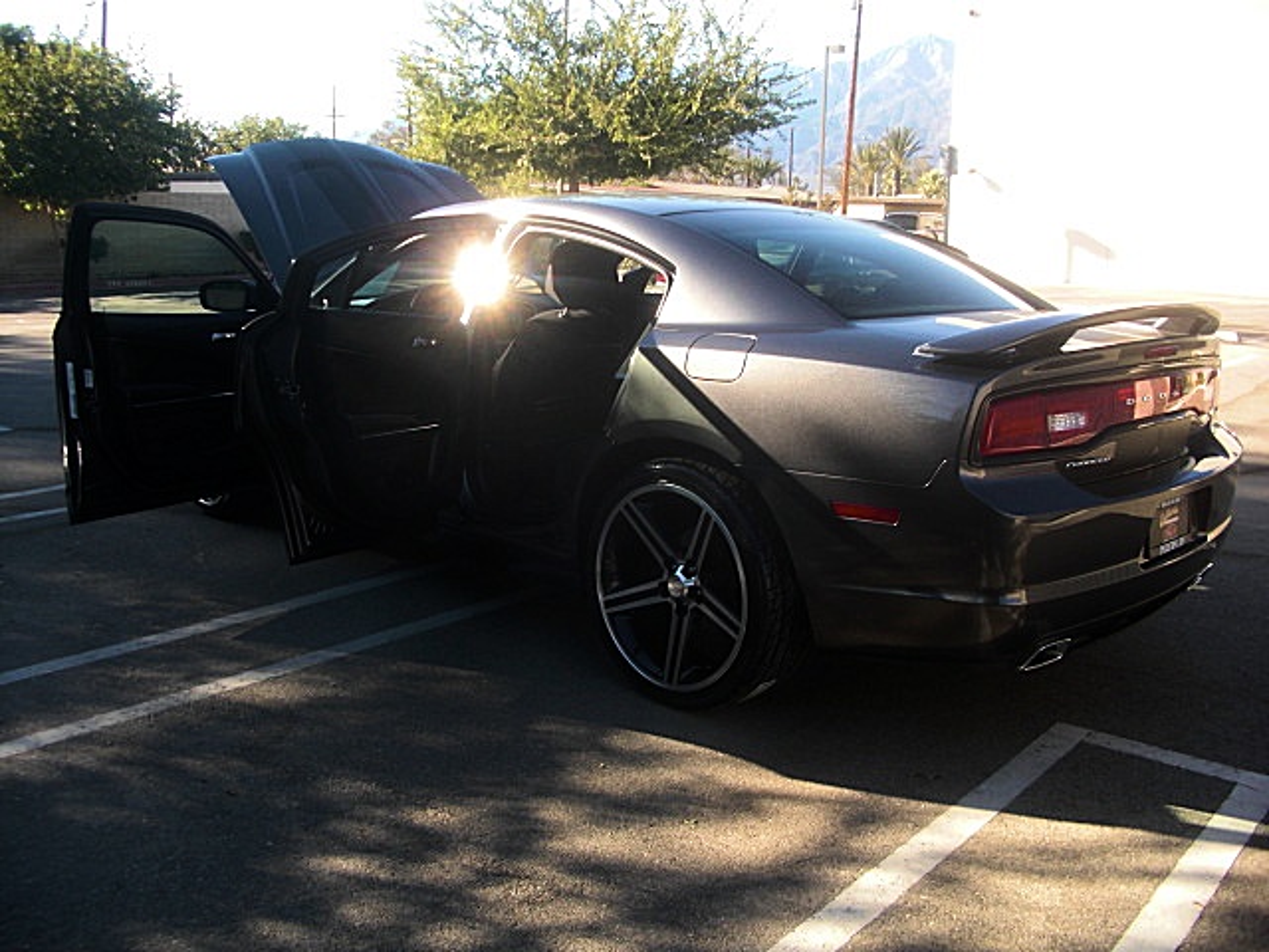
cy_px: 476
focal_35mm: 36
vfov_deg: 39.7
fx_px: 1320
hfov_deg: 51.4
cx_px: 634
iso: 50
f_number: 2.8
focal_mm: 6.3
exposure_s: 1/200
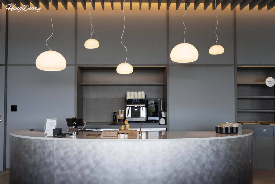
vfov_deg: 38.9
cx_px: 138
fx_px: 260
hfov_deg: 55.8
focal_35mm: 34
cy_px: 92
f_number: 4.5
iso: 640
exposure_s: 1/160
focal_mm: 34
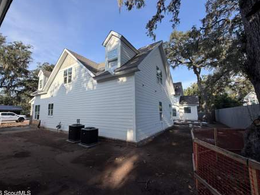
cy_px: 98
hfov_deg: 98.1
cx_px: 124
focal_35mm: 15
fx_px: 113
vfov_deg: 81.7
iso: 40
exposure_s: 1/585
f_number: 2.2
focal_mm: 2.22
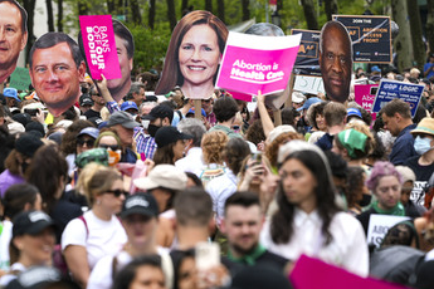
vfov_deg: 3.7
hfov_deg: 5.6
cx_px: 204
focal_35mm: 368
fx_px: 4436
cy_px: 129
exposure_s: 1/640
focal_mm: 282
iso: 200
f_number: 7.1
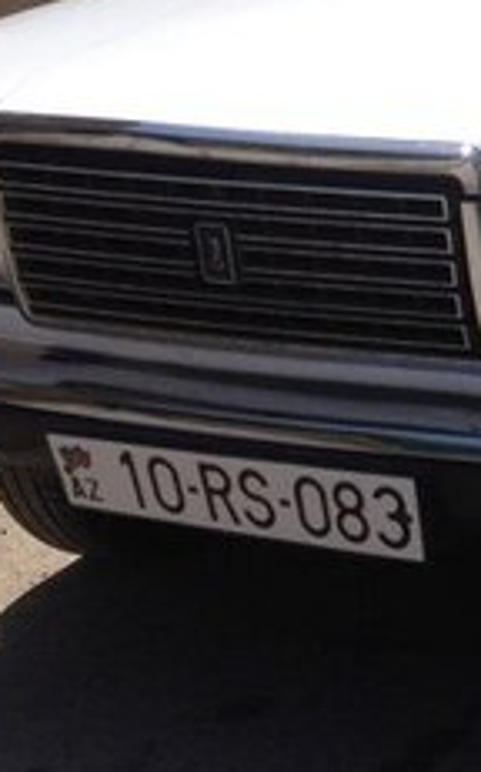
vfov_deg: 19.6
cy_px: 226
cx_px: 949
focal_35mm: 106
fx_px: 2227
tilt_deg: -15.6
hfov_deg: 11.2
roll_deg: -0.2
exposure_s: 1/2123
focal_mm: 4.28
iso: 50
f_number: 2.4
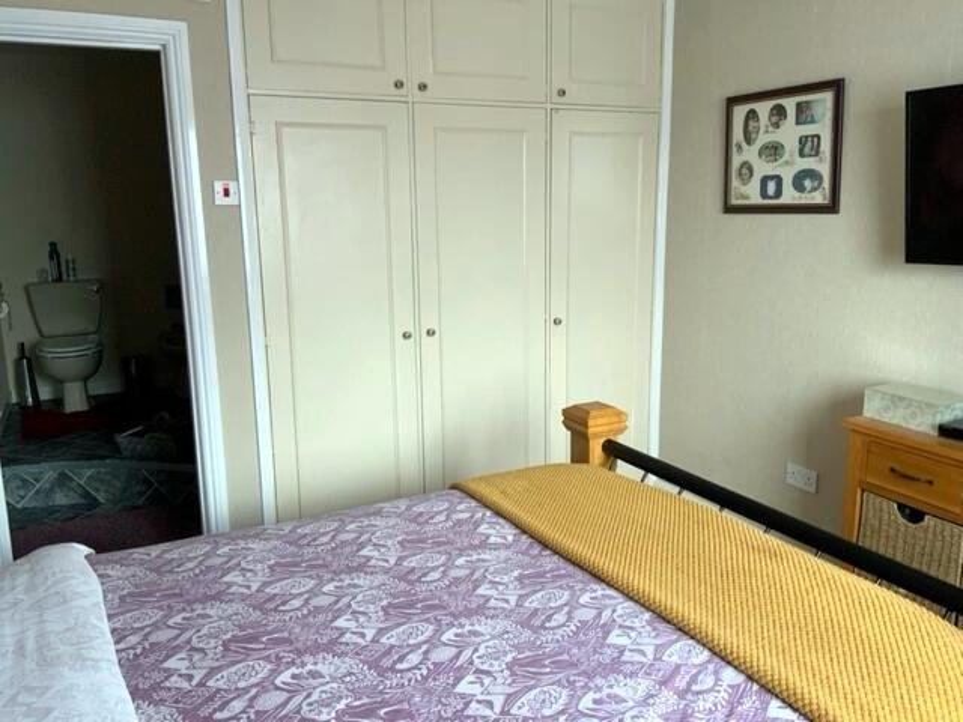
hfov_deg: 61.7
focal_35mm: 29
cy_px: 361
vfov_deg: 48.2
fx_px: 807
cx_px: 482
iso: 160
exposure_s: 1/60
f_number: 1.8
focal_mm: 3
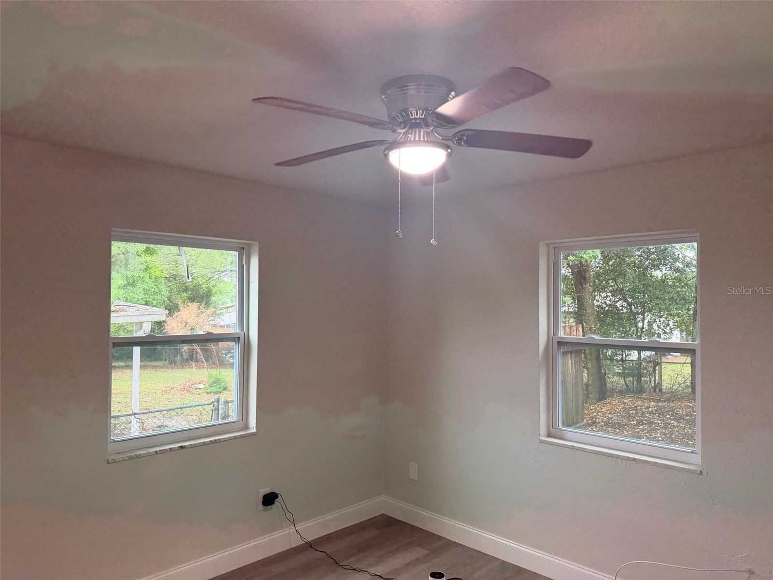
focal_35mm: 24
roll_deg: +0.1
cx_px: 386
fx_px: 536
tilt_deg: +1.4
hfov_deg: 71.6
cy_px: 290
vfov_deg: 56.8
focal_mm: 6.76
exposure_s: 1/120
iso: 320
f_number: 1.78
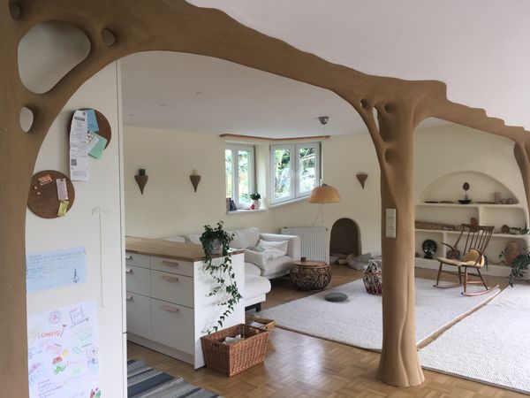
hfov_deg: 61.7
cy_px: 199
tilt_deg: -1.5
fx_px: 444
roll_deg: -0.3
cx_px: 265
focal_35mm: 29
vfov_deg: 48.2
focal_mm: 4.15
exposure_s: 1/50
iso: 25
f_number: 2.2
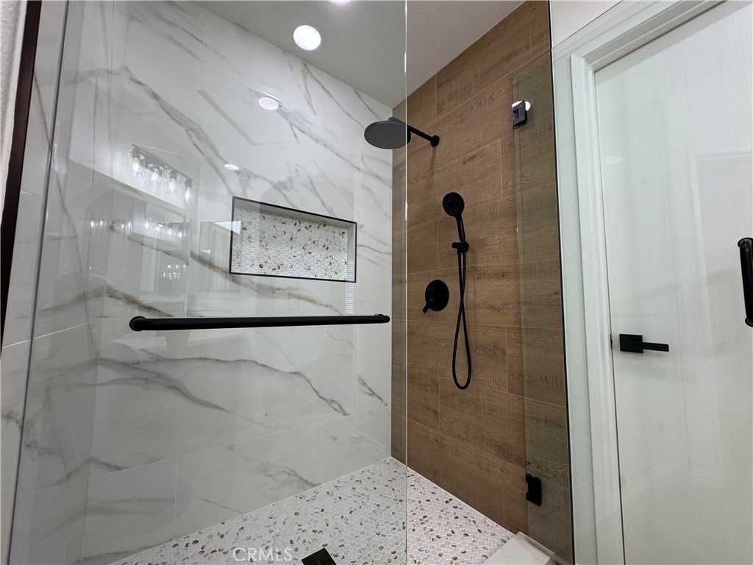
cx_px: 376
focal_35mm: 14
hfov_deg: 102.1
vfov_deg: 85.7
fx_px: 305
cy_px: 282
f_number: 2.2
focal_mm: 2.22
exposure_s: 1/120
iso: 100
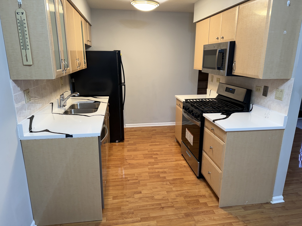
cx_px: 151
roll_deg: -0.3
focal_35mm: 24
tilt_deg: -14.1
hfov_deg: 71.6
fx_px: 209
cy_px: 113
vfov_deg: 56.8
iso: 160
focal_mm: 6.76
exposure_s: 1/120
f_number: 1.78
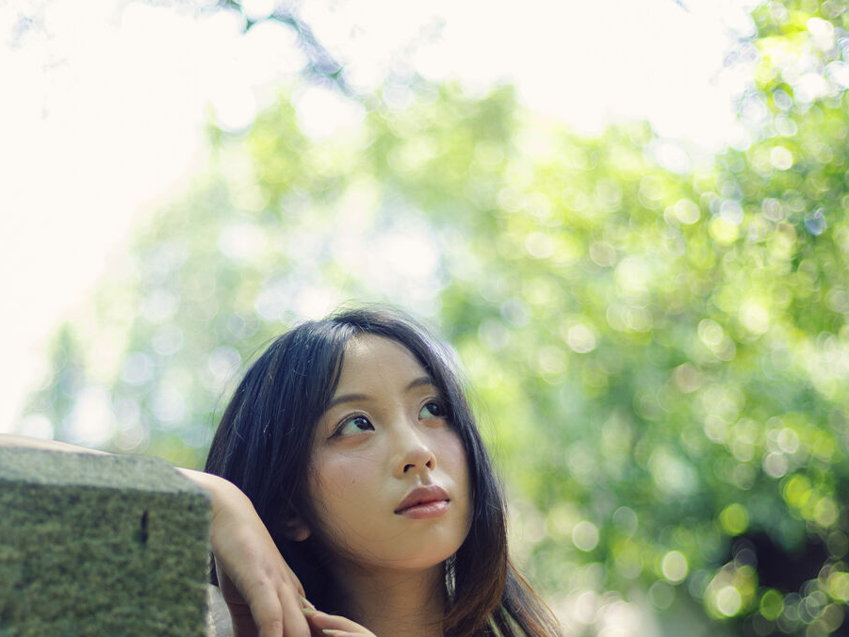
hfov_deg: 20.4
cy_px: 570
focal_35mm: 96
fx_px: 2355
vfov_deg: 15.2
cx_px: 345
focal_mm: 50
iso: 320
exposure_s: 1/400
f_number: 1.8
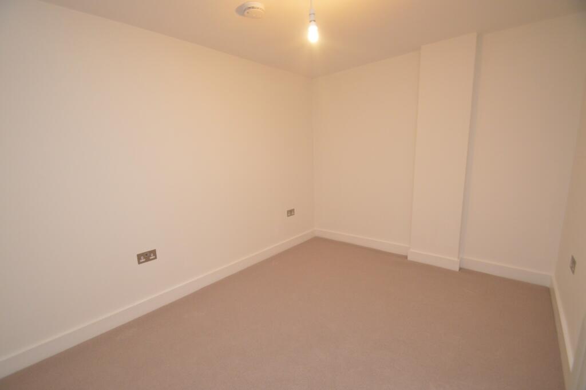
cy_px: 195
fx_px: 244
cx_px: 293
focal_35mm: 15
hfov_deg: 100.4
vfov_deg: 77.2
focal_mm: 10
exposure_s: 1/60
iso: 1800
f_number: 3.5
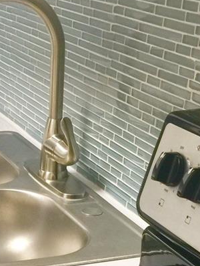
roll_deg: -1.0
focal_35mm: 87
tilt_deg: -26.3
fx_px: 670
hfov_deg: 16.8
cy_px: 305
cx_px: 34
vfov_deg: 21.2
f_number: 2.2
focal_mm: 4.15
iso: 50
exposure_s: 1/15
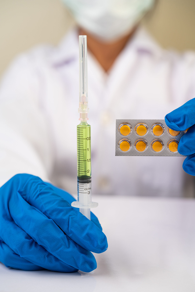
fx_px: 488
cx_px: 98
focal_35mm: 60
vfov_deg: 33.4
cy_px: 146
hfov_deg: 22.6
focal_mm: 60
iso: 100
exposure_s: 1/125
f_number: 5
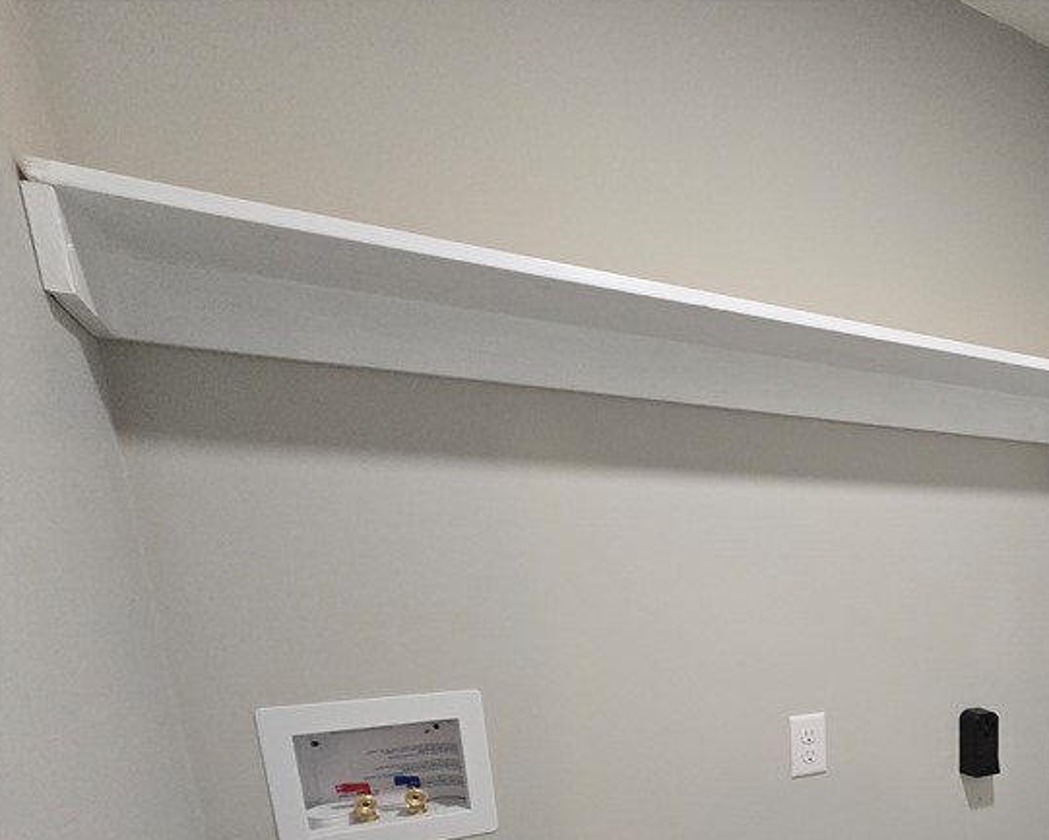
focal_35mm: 24
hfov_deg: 58.1
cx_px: 979
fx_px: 745
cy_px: 733
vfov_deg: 52.7
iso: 320
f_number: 2.2
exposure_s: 1/62.3
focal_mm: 2.2
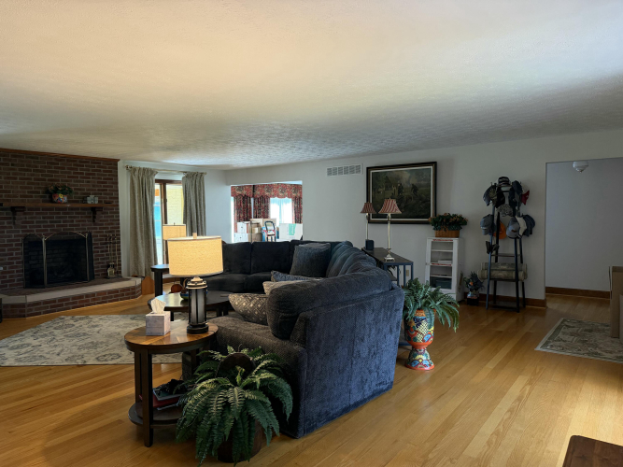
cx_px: 312
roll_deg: +0.9
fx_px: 432
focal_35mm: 24
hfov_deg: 71.6
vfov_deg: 56.8
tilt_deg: -3.4
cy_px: 234
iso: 320
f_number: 1.78
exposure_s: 1/60
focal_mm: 6.76
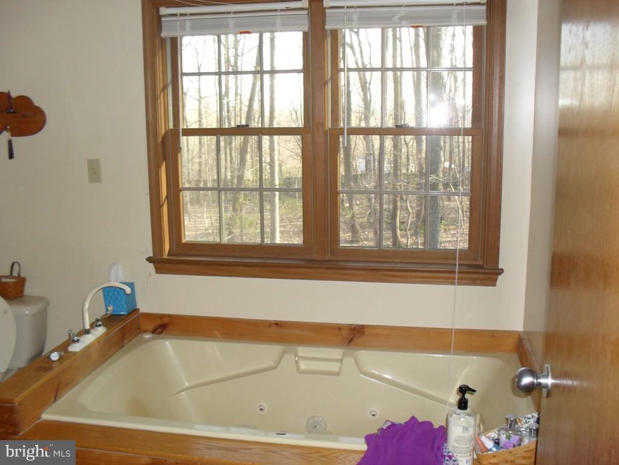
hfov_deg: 52.6
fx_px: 626
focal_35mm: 35
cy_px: 232
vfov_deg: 40.7
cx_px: 310
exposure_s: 1/45
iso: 200
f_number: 3.2
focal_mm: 6.3
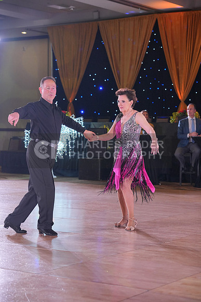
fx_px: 703
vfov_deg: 24.2
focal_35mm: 84
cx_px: 100
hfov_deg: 16.3
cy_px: 151
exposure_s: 1/400
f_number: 4
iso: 2000
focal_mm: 84
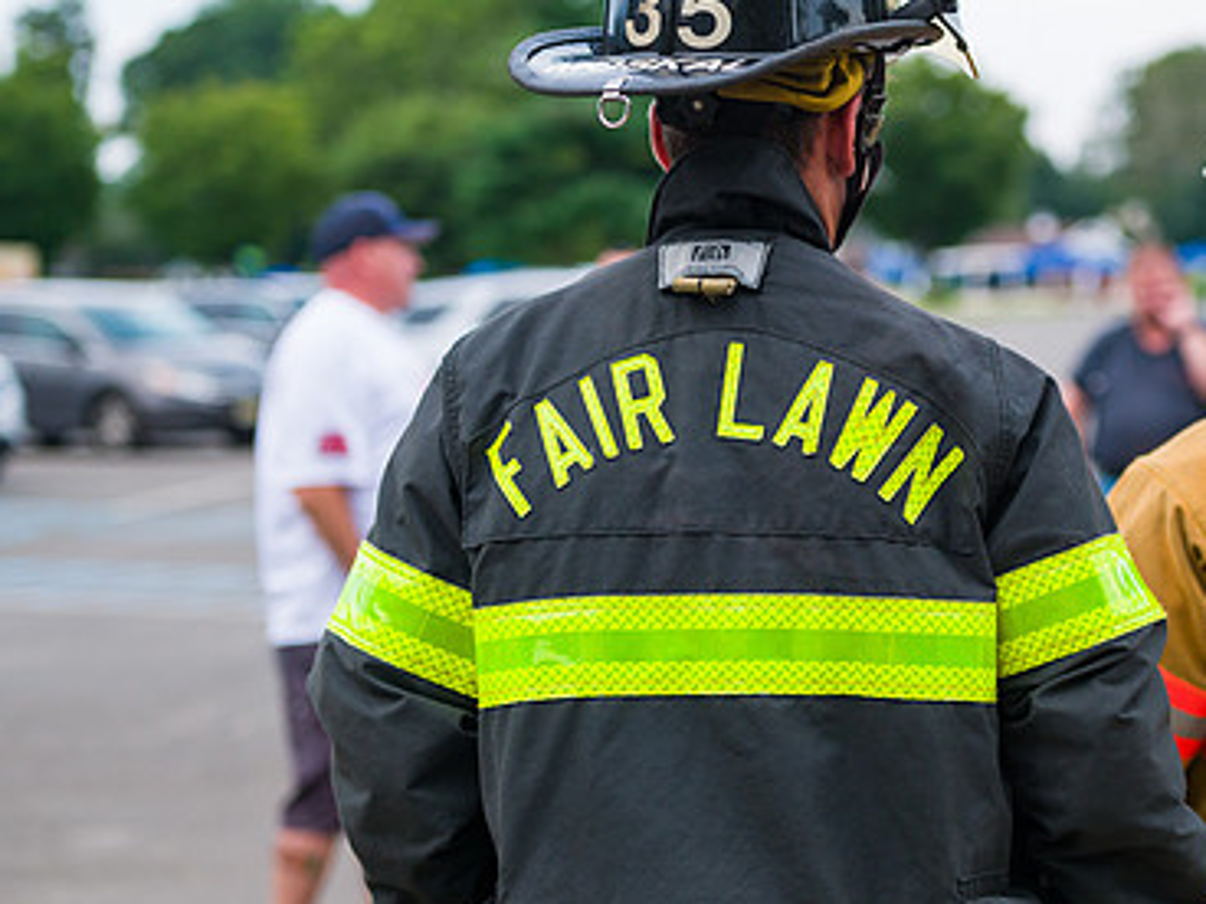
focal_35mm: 106
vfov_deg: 14.0
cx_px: 806
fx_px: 3693
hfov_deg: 18.5
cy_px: 370
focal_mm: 70
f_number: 3.2
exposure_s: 1/250
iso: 500
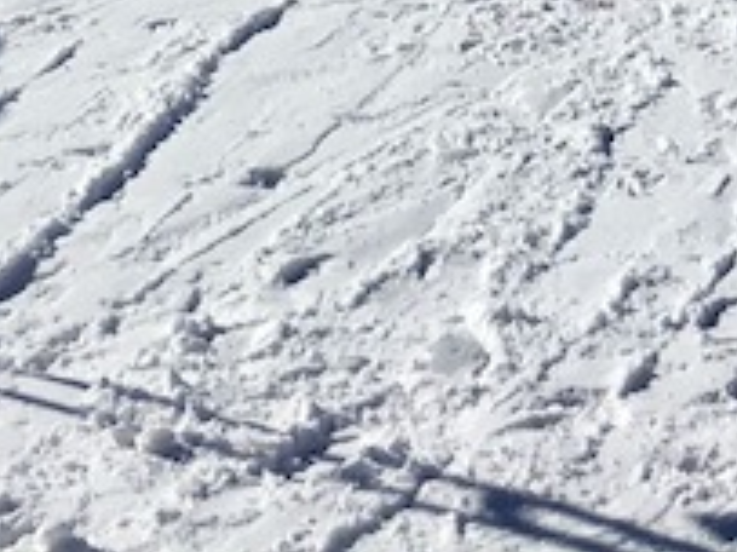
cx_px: 831
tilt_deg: +0.2
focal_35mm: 183
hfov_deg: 10.7
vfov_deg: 7.1
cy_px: -1188
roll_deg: +0.4
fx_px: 3894
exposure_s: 1/4808
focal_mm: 4.15
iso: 25
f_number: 2.2
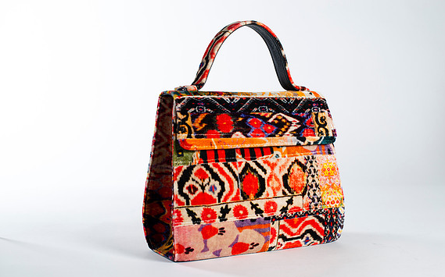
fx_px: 630
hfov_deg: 38.9
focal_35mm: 52
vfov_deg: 24.8
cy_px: 145
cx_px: 225
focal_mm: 50
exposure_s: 1/200
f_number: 7.1
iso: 200
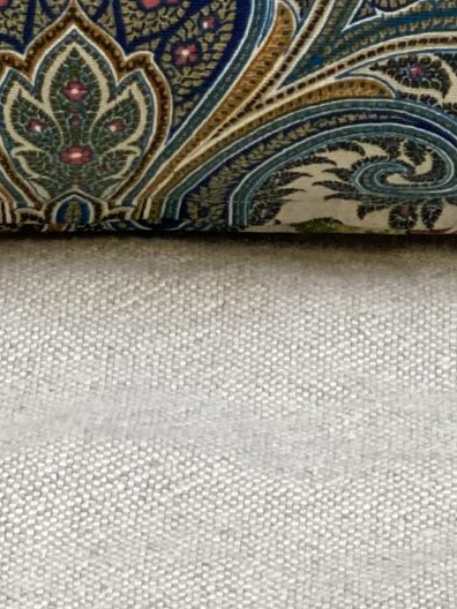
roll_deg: +0.6
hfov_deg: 5.9
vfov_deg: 7.6
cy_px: -448
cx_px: 76
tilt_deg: -21.0
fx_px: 4436
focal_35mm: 252
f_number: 2
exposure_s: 1/122
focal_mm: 6
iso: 100
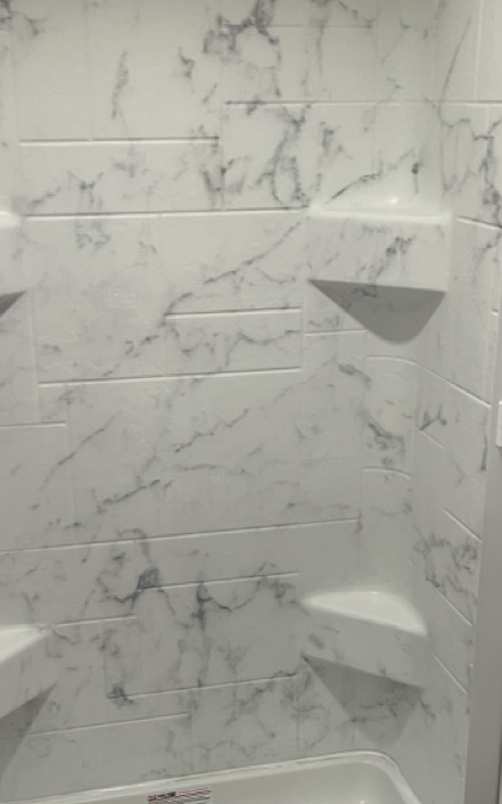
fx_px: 1095
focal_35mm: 50
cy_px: 501
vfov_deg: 40.0
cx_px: 257
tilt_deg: -18.0
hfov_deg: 25.8
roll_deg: +1.8
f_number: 1.5
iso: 125
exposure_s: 1/60
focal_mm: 5.7
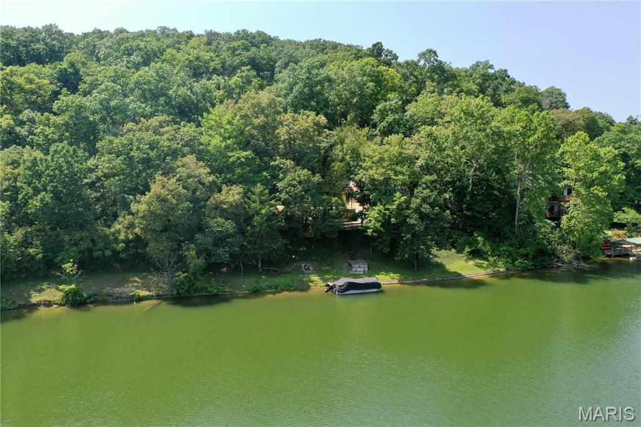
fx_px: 498
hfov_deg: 65.5
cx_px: 320
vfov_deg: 46.4
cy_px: 214
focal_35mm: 28
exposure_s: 1/320
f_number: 5
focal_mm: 10.26
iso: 100
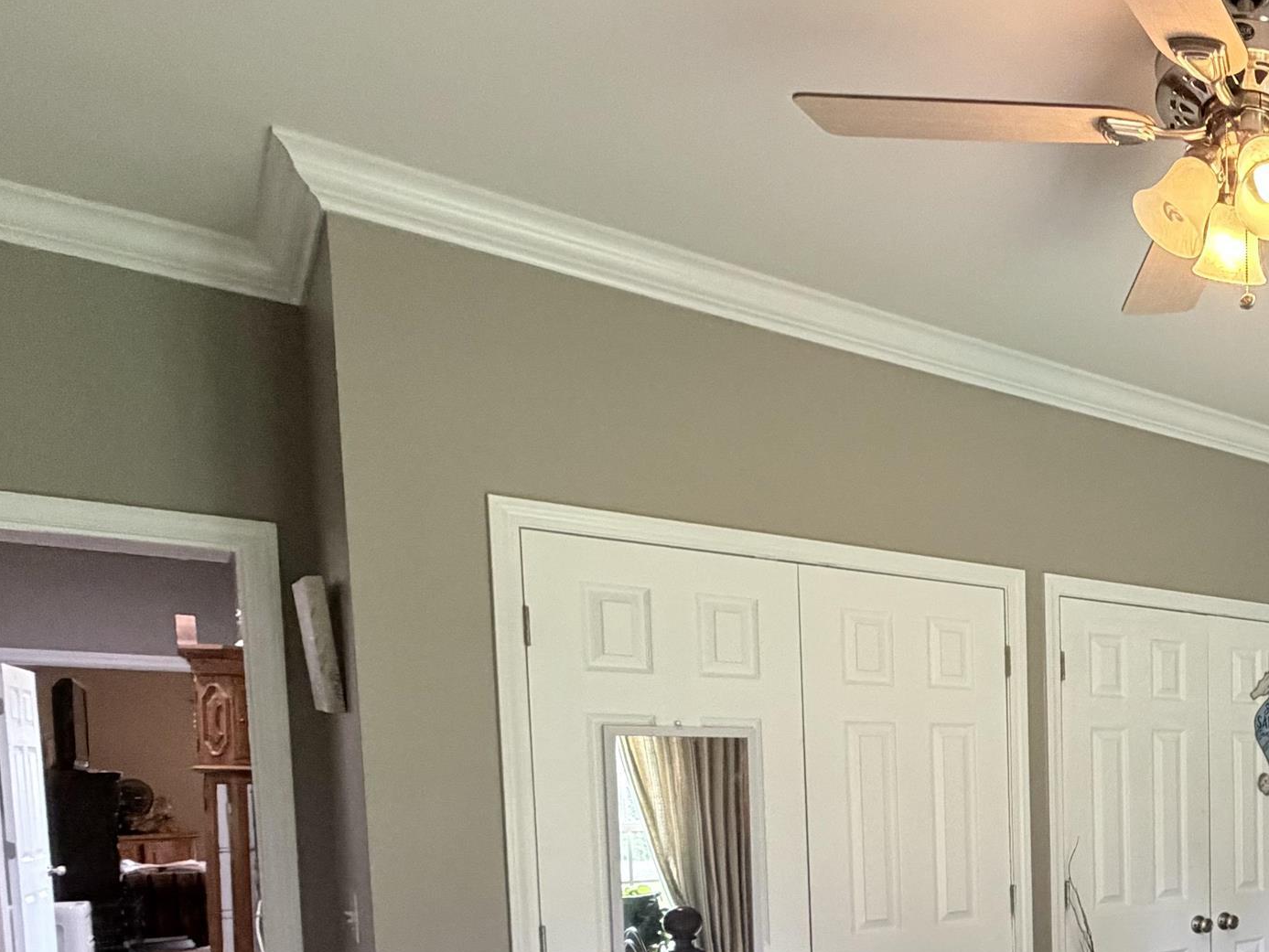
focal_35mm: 31
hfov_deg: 45.6
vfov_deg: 42.0
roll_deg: +0.4
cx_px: 1357
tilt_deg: -4.0
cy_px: 847
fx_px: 1137
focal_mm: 2.22
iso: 400
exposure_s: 1/60
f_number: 2.2
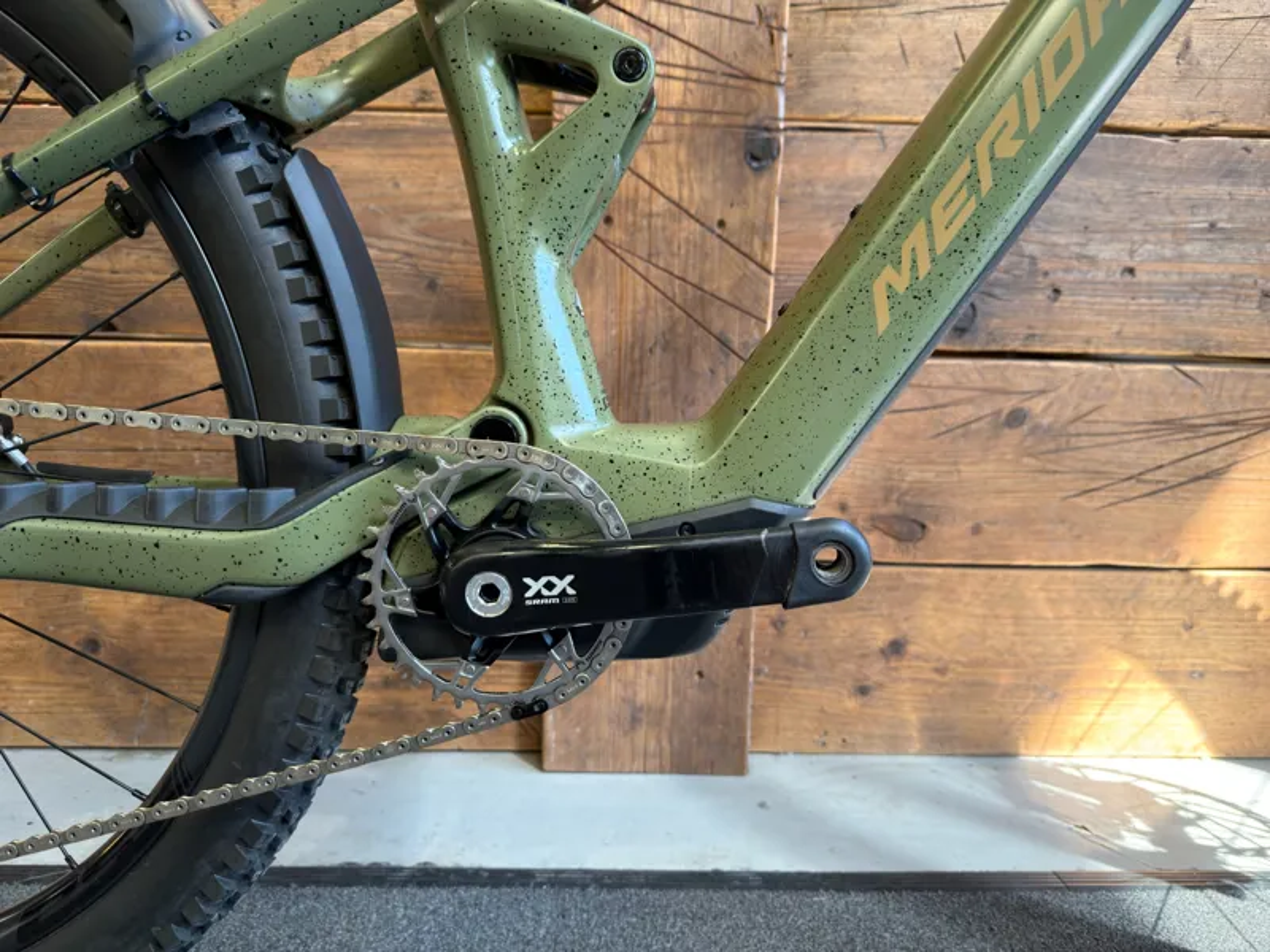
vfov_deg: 56.8
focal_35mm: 24
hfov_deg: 71.6
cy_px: 476
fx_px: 881
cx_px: 635
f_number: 1.78
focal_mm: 6.76
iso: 160
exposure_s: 1/73
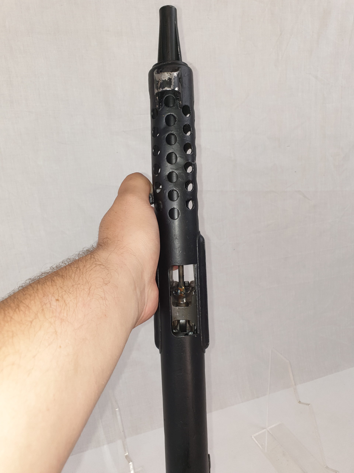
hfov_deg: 53.1
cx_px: 177
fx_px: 355
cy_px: 236
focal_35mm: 26
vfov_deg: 67.3
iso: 64
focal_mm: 4.3
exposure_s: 1/100
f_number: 2.4
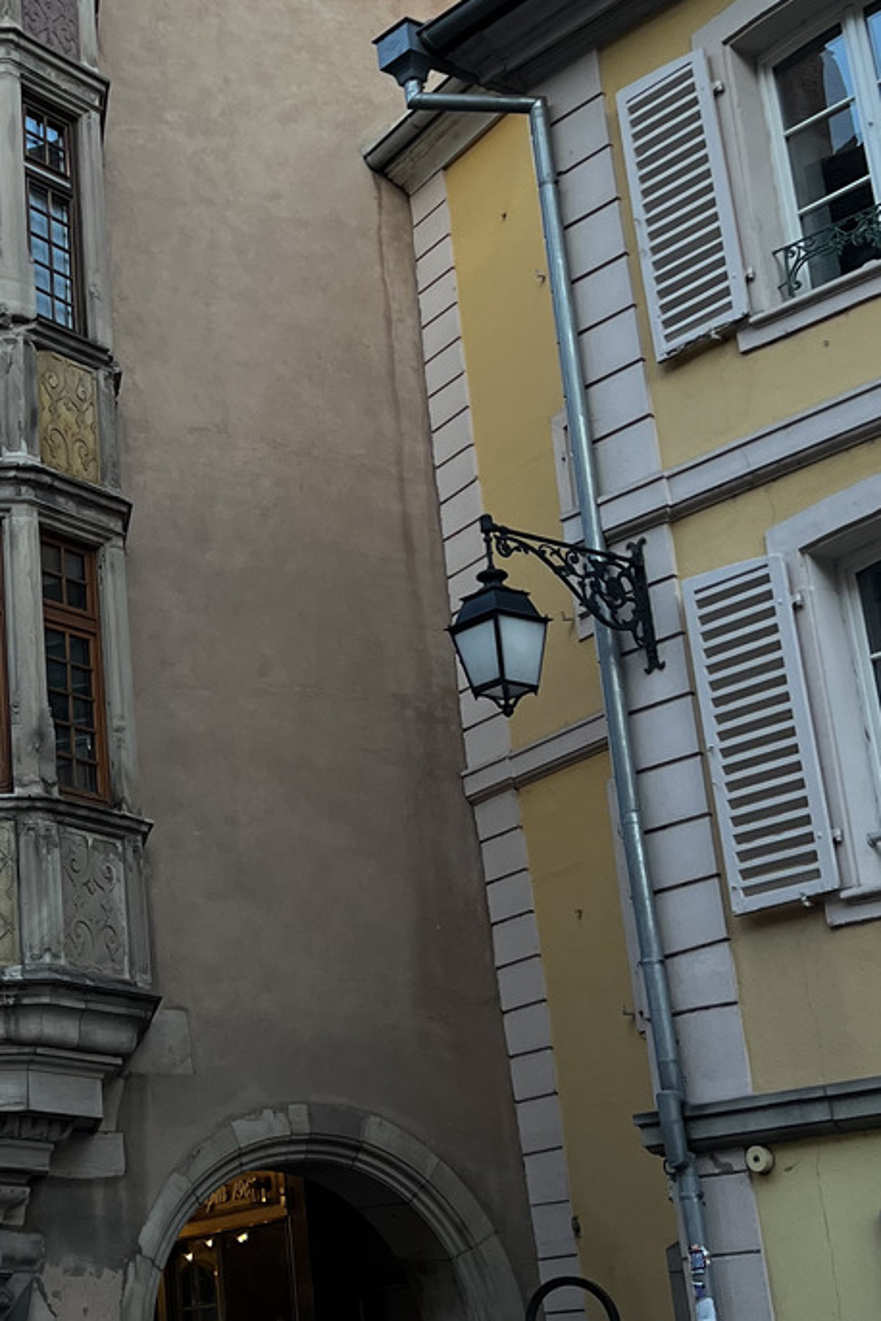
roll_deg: +2.7
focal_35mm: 63
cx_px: -15
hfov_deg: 20.8
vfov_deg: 31.8
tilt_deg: +20.8
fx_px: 2312
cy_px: 531
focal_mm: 5.7
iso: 80
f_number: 1.5
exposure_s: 1/100
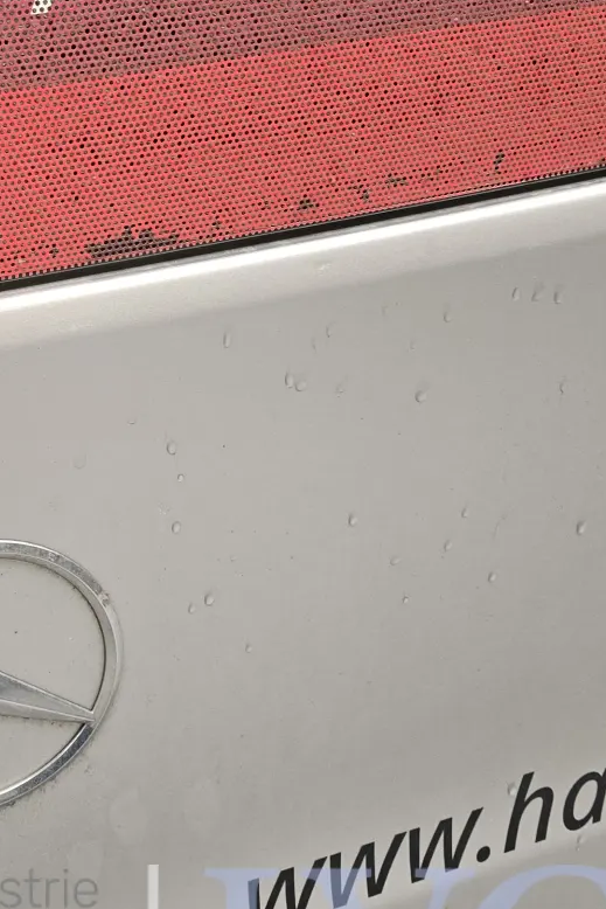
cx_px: -37
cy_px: 366
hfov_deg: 21.9
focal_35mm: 59
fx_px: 1489
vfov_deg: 33.8
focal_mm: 6.3
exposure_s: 1/180
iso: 200
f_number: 1.7
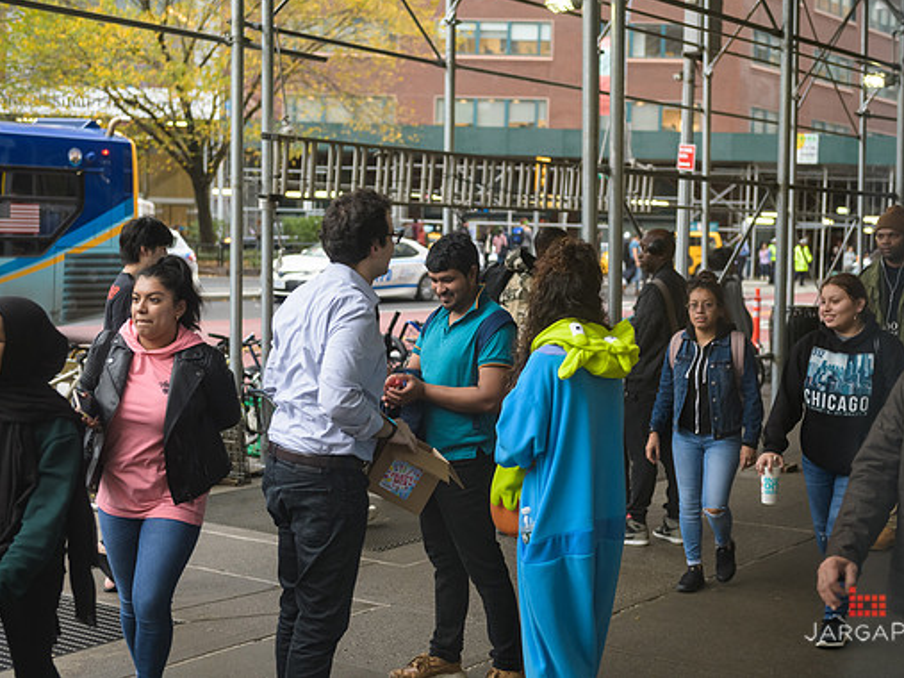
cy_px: 335
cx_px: 458
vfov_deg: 26.5
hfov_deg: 34.9
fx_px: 1436
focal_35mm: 55
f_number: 3.2
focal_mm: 50
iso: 800
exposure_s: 1/250
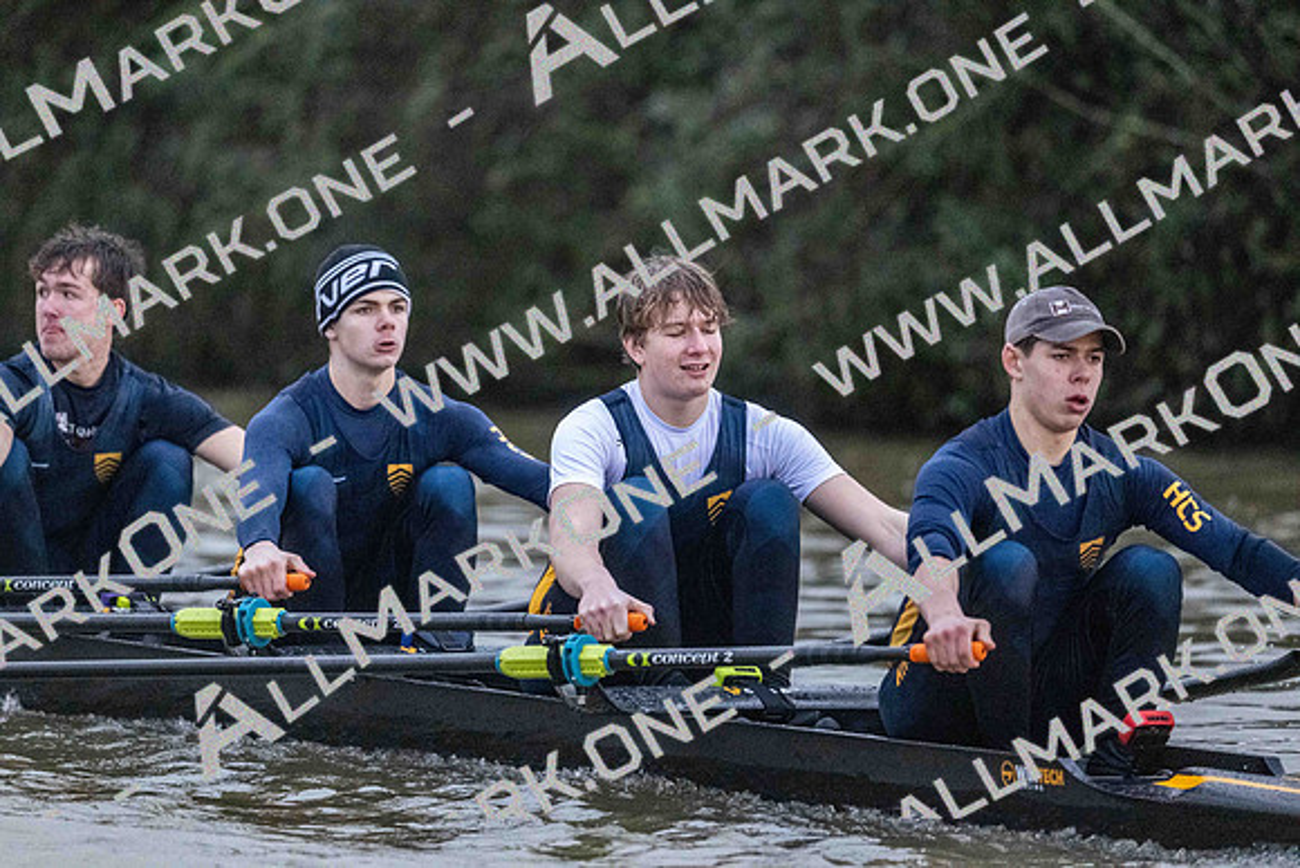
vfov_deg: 3.4
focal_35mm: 400
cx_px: 650
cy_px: 434
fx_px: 14447
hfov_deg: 5.2
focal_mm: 400
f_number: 4.5
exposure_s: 1/1600
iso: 18000
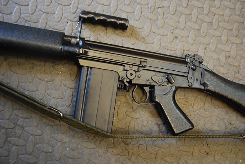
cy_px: 82
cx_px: 122
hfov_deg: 51.3
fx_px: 255
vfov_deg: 35.5
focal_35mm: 38
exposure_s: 1/30
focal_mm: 25
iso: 640
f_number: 3.8
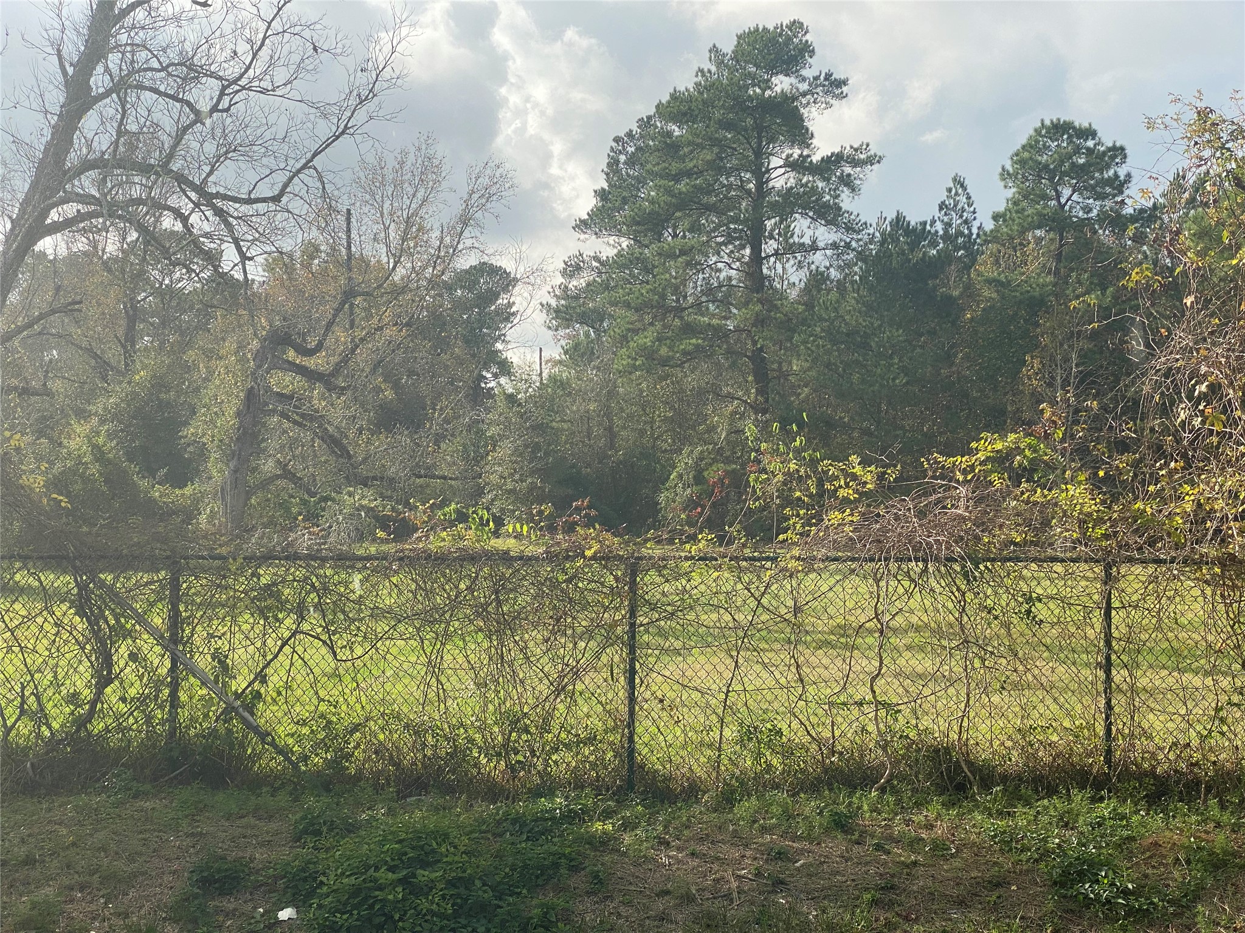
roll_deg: -0.1
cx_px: 622
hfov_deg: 36.8
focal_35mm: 52
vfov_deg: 28.0
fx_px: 1870
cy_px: 466
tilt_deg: +0.3
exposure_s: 1/1295
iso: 20
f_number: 2
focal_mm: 6
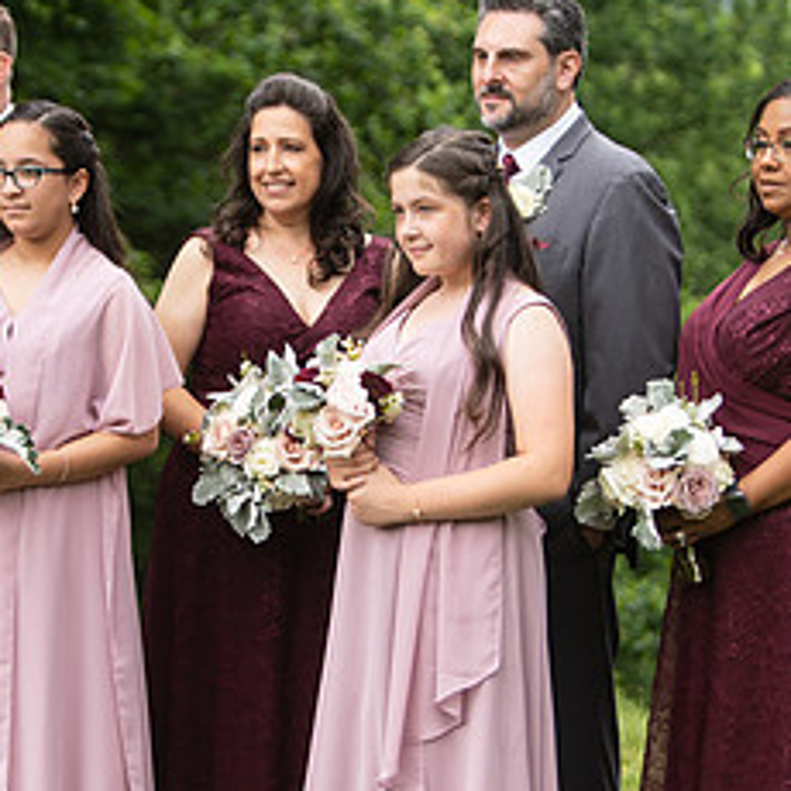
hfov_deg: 11.6
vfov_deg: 11.6
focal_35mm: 150
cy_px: 531
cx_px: 351
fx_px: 3878
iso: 200
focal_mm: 70
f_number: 2.8
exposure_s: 1/800
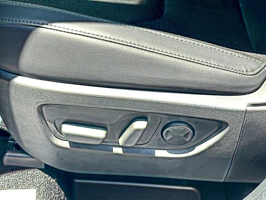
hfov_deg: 36.8
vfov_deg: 28.0
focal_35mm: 52
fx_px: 400
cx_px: 133
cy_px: 100
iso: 64
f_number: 1.78
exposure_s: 1/553
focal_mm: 6.86
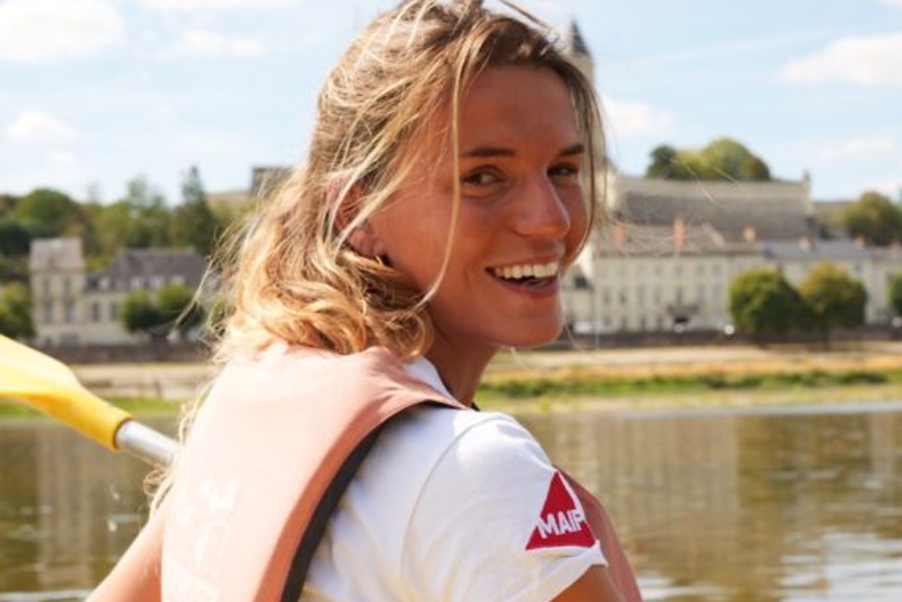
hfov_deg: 29.6
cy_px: 331
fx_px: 1704
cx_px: 498
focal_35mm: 68
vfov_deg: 20.0
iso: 125
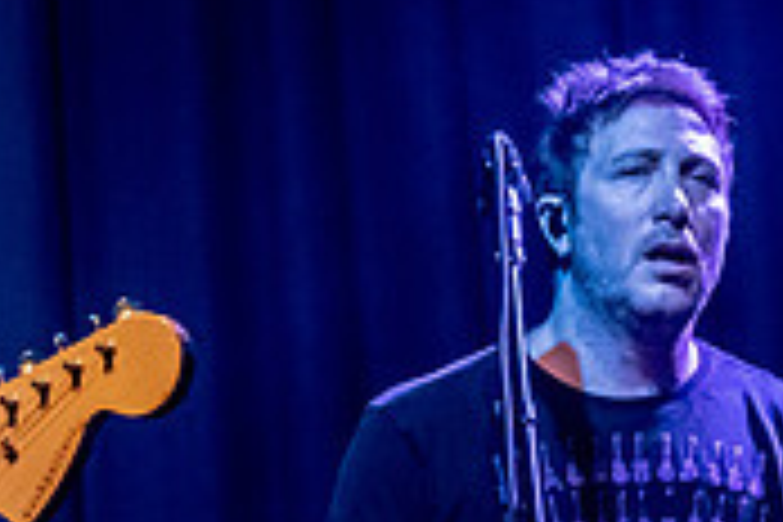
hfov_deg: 9.4
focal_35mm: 215
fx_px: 4676
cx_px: -264
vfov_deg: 6.4
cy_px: 571
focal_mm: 29
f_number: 4
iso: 1600
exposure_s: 1/200
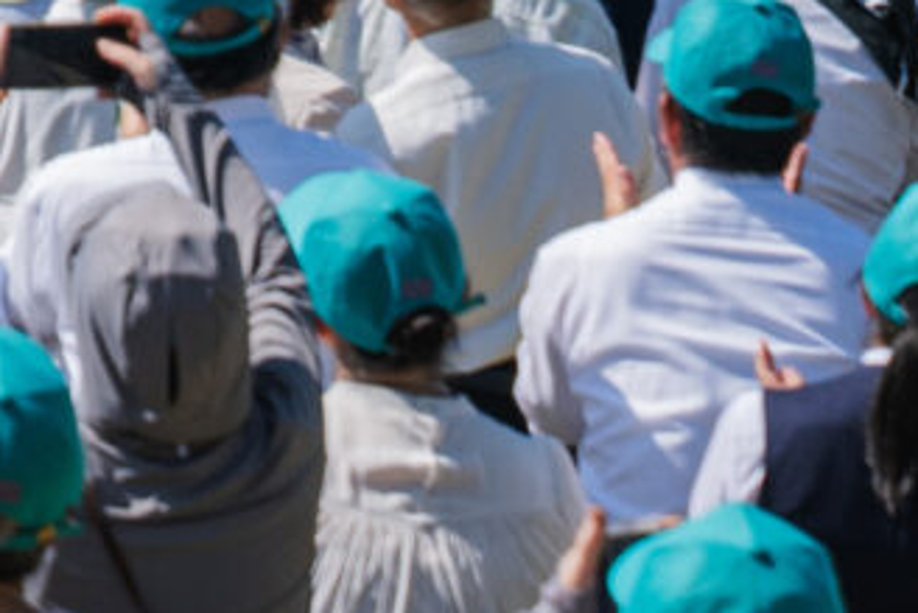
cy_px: -1421
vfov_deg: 2.5
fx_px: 13928
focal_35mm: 546
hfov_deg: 3.6
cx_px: -2158
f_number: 5.6
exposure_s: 1/1250
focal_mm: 70
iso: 200
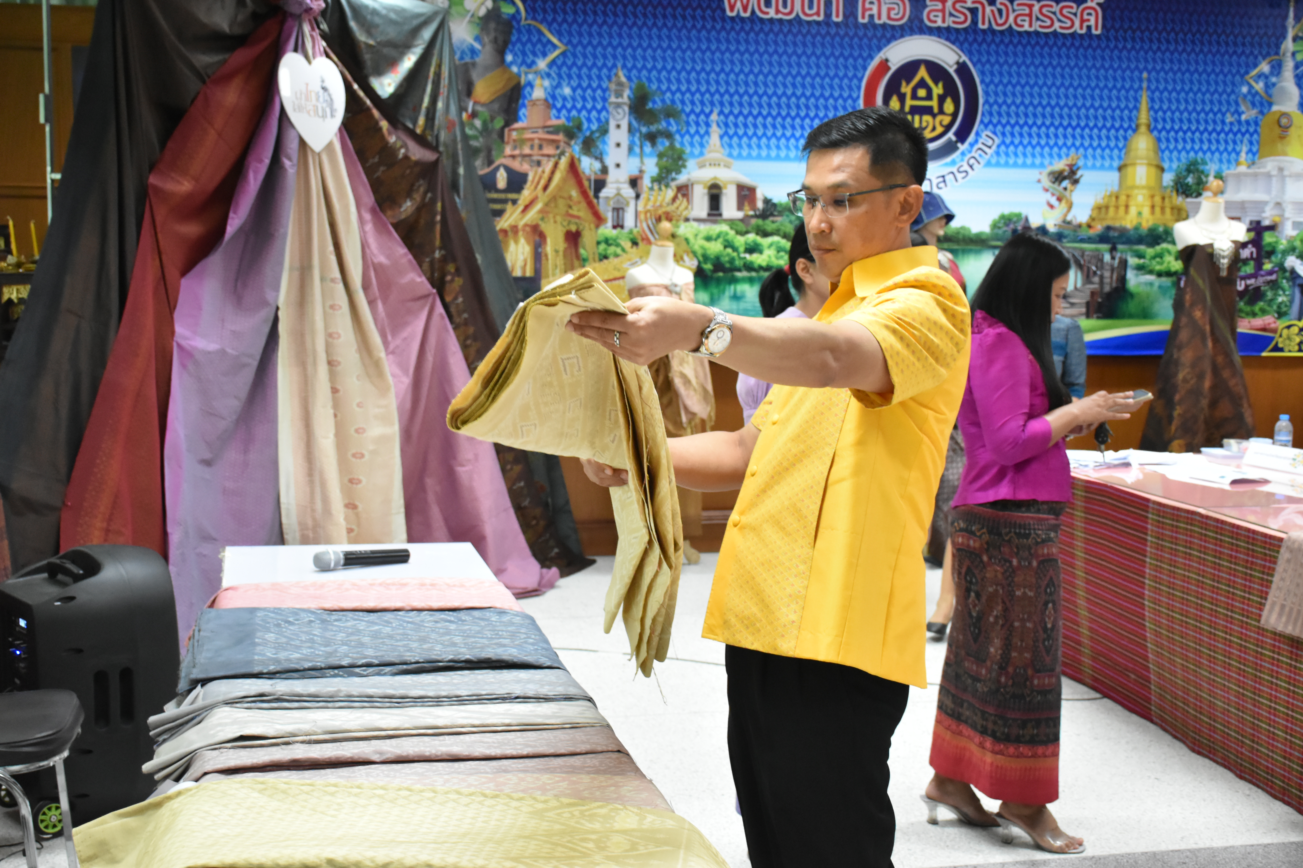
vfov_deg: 29.9
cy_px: 434
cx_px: 652
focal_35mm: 45
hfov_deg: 43.6
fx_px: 1629
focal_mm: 30
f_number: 5
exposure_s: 1/100
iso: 3200
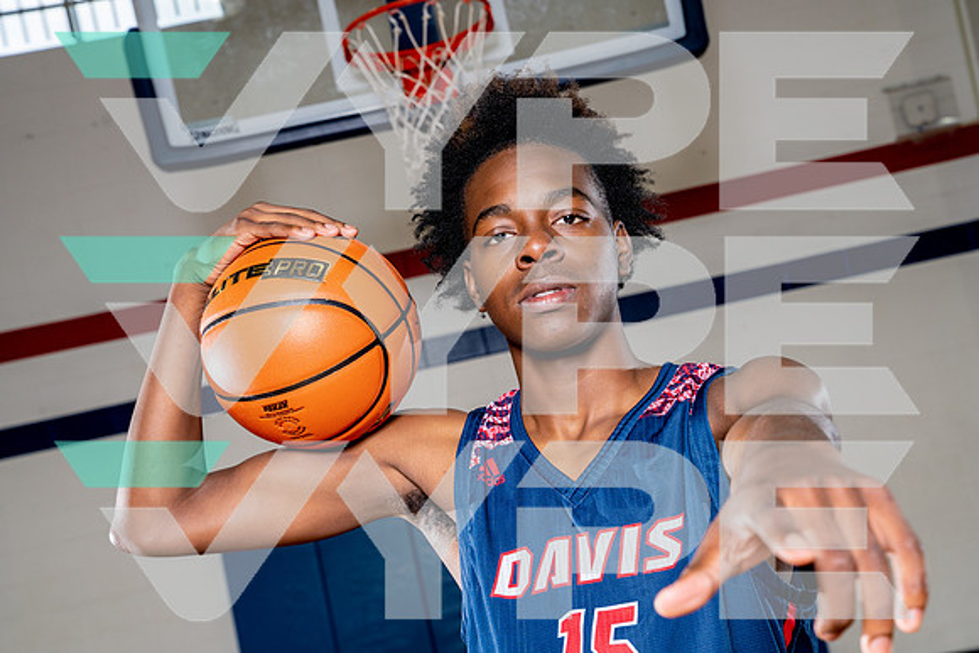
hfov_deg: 32.9
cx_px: 490
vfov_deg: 22.3
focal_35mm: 61
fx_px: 1659
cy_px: 326
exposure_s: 1/250
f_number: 7.1
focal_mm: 61
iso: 400
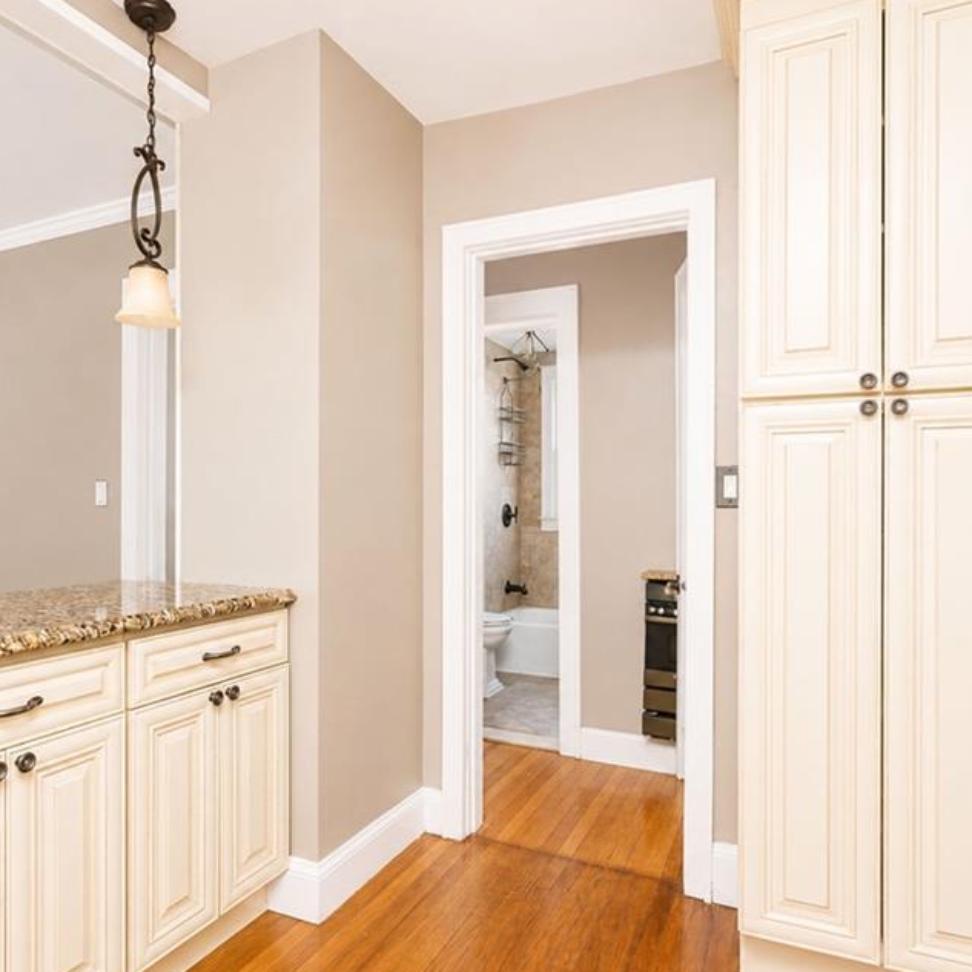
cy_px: 508
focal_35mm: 23
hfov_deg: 67.8
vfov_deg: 67.9
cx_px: 439
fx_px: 721
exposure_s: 1/30
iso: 64
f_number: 4
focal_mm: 16.5
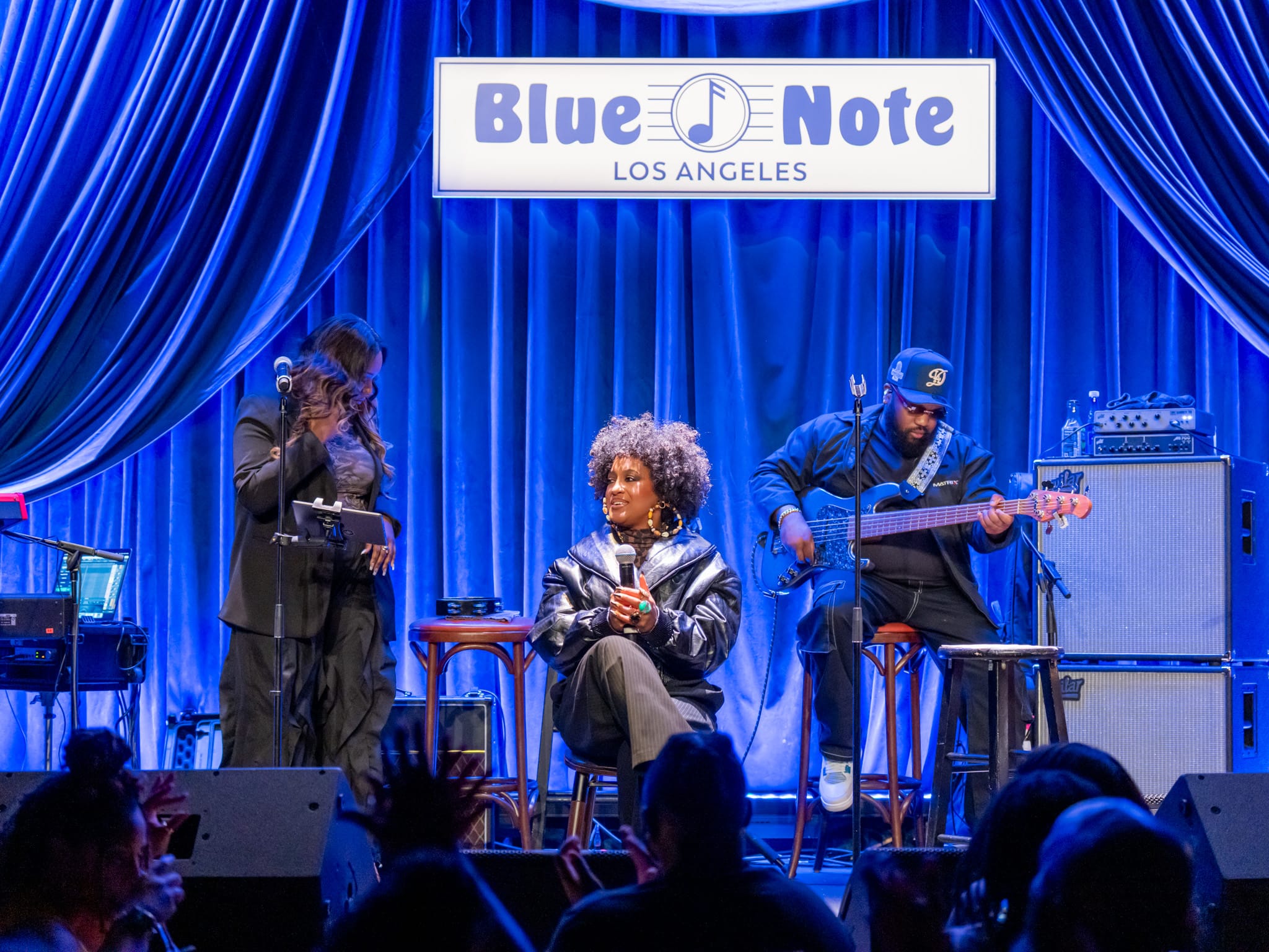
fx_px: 2776
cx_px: 634
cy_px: 476
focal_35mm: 76
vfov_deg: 19.5
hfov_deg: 25.8
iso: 3200
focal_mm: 70
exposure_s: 1/160
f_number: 2.8
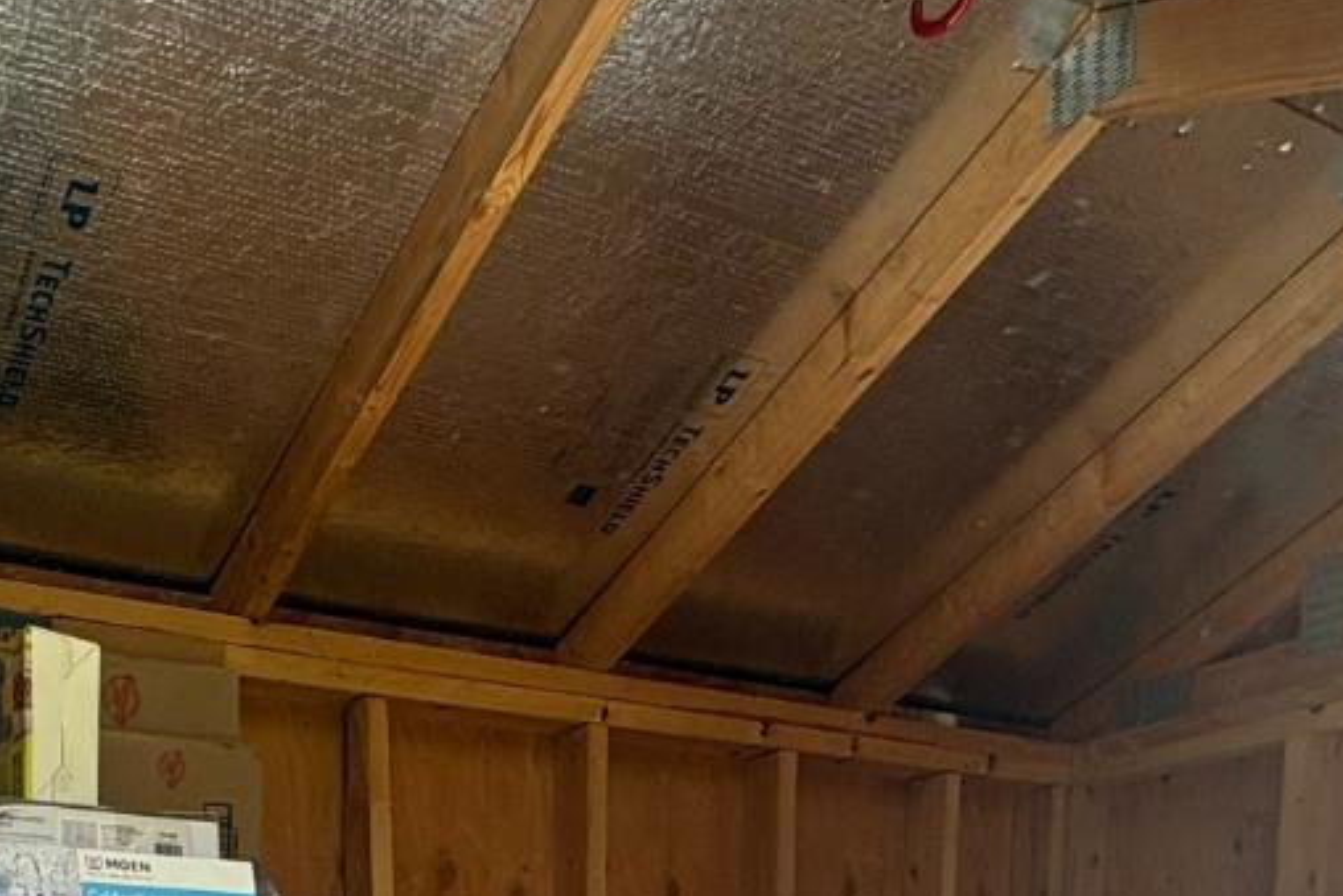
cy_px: 1426
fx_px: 1604
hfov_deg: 43.7
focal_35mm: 43
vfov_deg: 23.4
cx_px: 307
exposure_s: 1/192
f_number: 2.2
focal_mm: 2.22
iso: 64
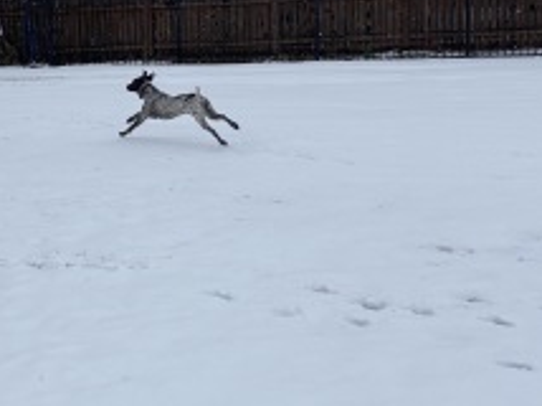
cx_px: 89
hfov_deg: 21.7
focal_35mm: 89
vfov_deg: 16.6
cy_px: 170
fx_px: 1392
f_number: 2
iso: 20
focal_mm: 6
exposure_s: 1/1261
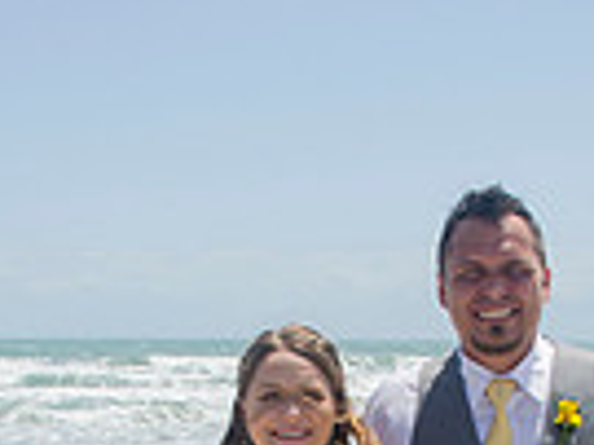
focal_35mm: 96
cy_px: 714
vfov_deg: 14.2
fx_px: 1646
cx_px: 339
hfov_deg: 20.4
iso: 100
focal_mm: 20
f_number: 11
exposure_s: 1/250
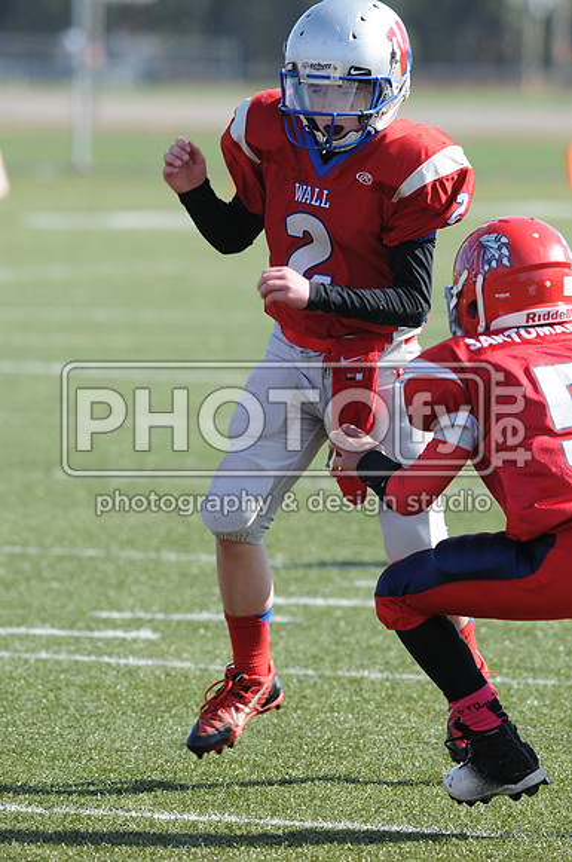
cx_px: 286
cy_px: 431
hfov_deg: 3.0
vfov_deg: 4.6
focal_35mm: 450
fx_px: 10756
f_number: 6.3
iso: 200
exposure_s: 1/500
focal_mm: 300
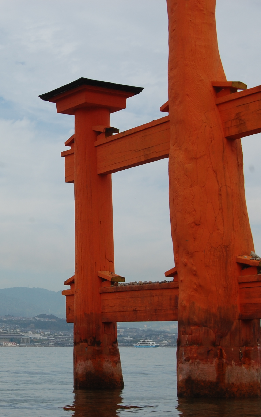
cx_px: -18
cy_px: 211
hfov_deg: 16.1
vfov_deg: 26.1
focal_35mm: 79
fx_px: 899
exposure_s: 1/400
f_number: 10
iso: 200
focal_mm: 34
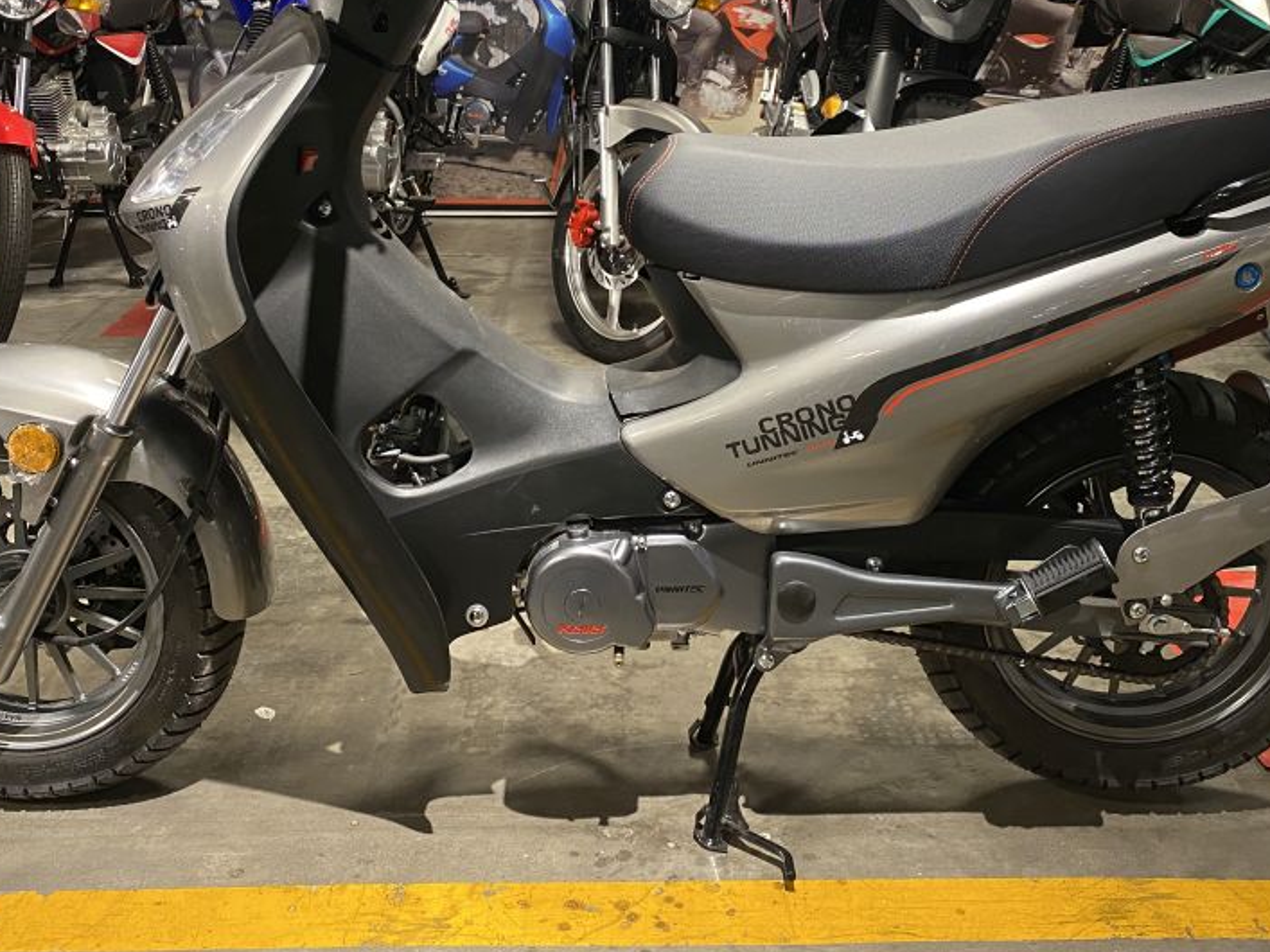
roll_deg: -0.4
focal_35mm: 39
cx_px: 638
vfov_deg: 36.4
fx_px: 1431
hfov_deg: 47.9
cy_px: 315
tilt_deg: -14.7
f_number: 1.8
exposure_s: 1/50
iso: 320
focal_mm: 4.25
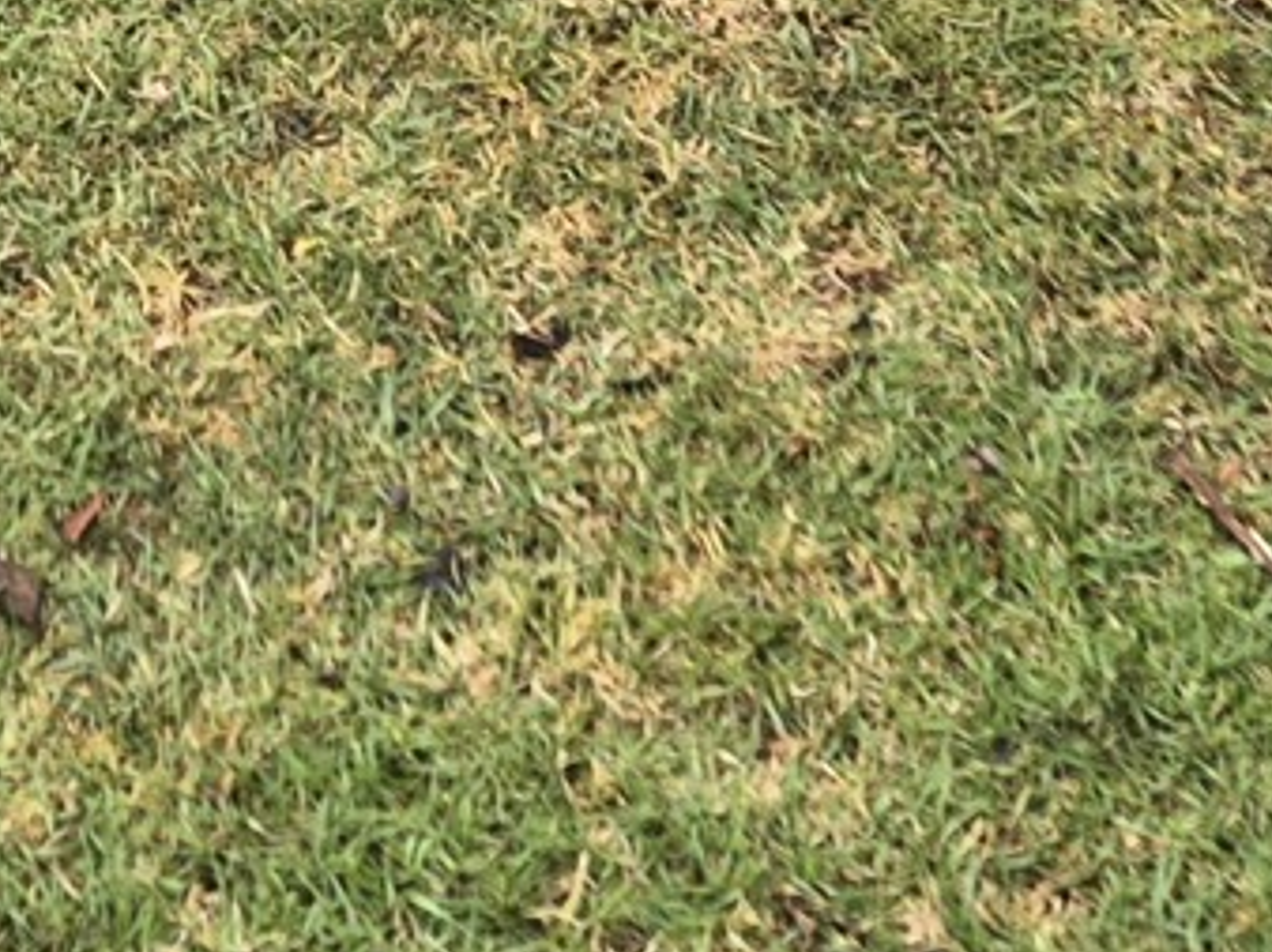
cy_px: -1178
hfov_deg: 18.0
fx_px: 4002
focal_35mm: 109
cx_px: 335
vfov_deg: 11.6
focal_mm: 5.4
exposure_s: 1/323
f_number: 1.8
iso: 25
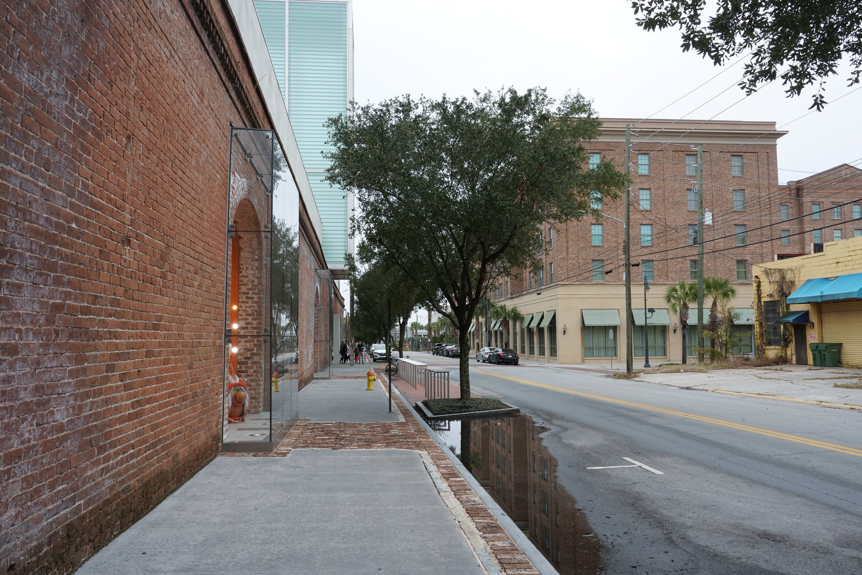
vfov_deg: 46.4
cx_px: 431
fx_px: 670
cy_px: 288
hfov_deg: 65.5
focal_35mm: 28
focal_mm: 28
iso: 1000
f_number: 22
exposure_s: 1/100
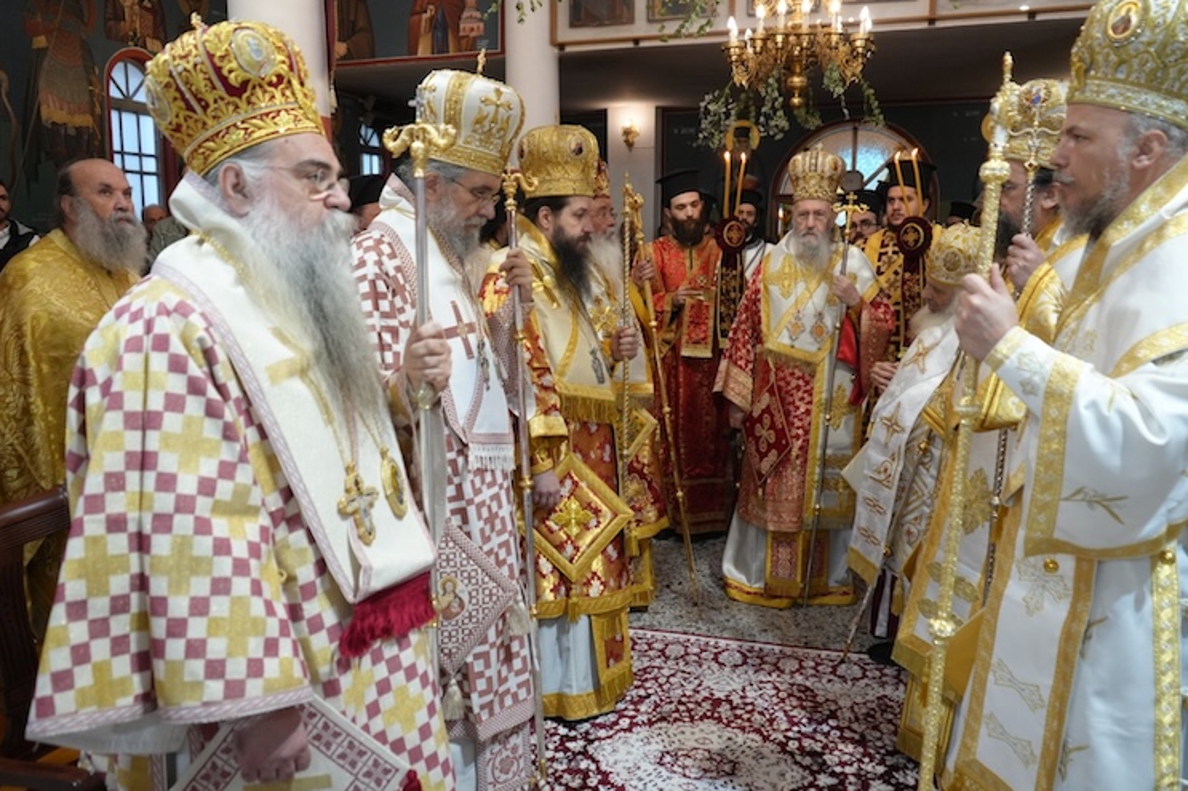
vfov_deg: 44.9
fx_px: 957
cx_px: 595
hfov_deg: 63.7
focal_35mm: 29
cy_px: 403
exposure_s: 1/160
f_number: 4
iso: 2500
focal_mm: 28
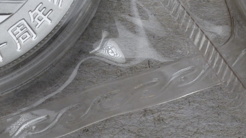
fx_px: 1442
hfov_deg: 9.8
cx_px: 115
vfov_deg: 5.5
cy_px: -63
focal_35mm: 221
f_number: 14
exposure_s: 1/250
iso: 400
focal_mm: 44
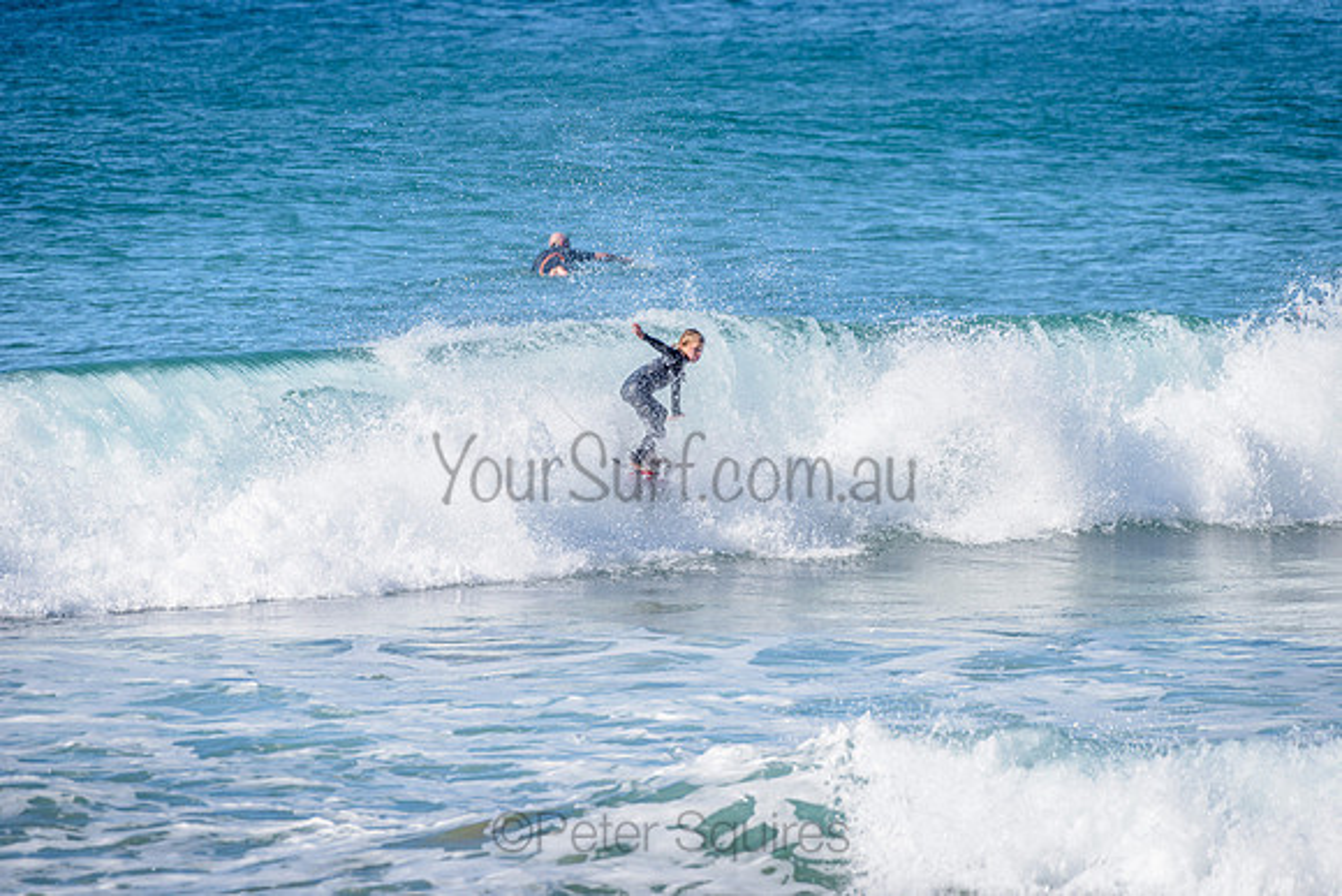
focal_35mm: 500
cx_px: 671
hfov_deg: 4.1
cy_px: 448
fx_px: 18642
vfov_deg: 2.8
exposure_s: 1/2000
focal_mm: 500
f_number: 5.6
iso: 200
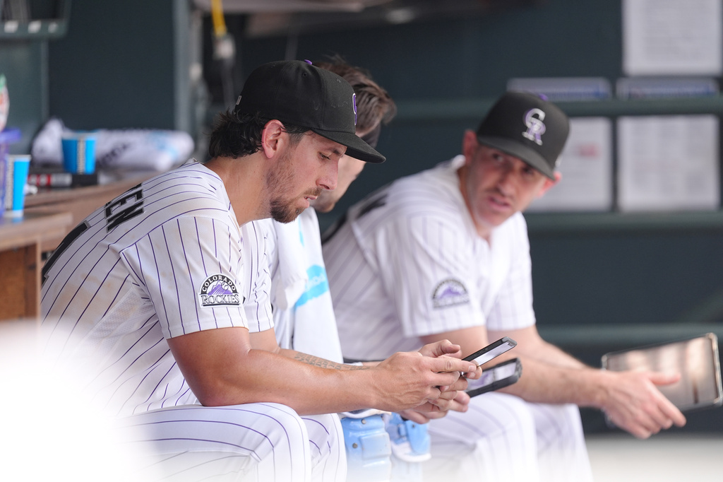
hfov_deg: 3.4
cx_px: 362
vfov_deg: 2.3
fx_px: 12045
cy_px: 241
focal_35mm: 600
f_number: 4
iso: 640
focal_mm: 600
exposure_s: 1/500
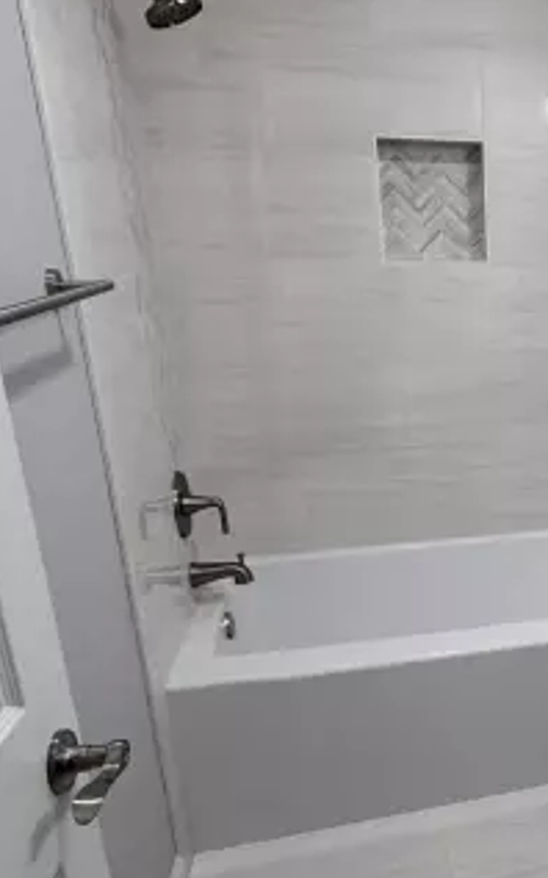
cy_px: 500
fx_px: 837
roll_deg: -0.8
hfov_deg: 31.8
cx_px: 612
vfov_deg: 55.1
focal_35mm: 35
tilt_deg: -18.6
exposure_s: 1/120
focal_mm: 2.22
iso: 125
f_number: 2.2
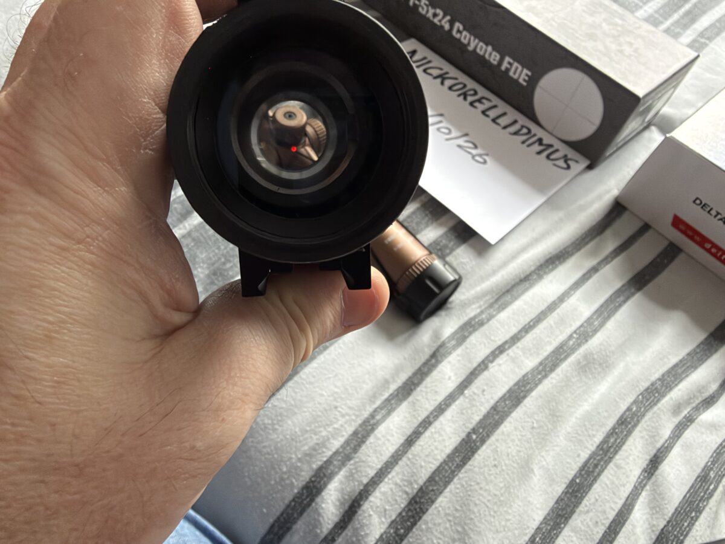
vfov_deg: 51.4
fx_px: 565
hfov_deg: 65.3
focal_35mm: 27
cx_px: 362
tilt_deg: -58.1
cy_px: 272
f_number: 2.2
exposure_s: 1/121
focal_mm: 2.22
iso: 200
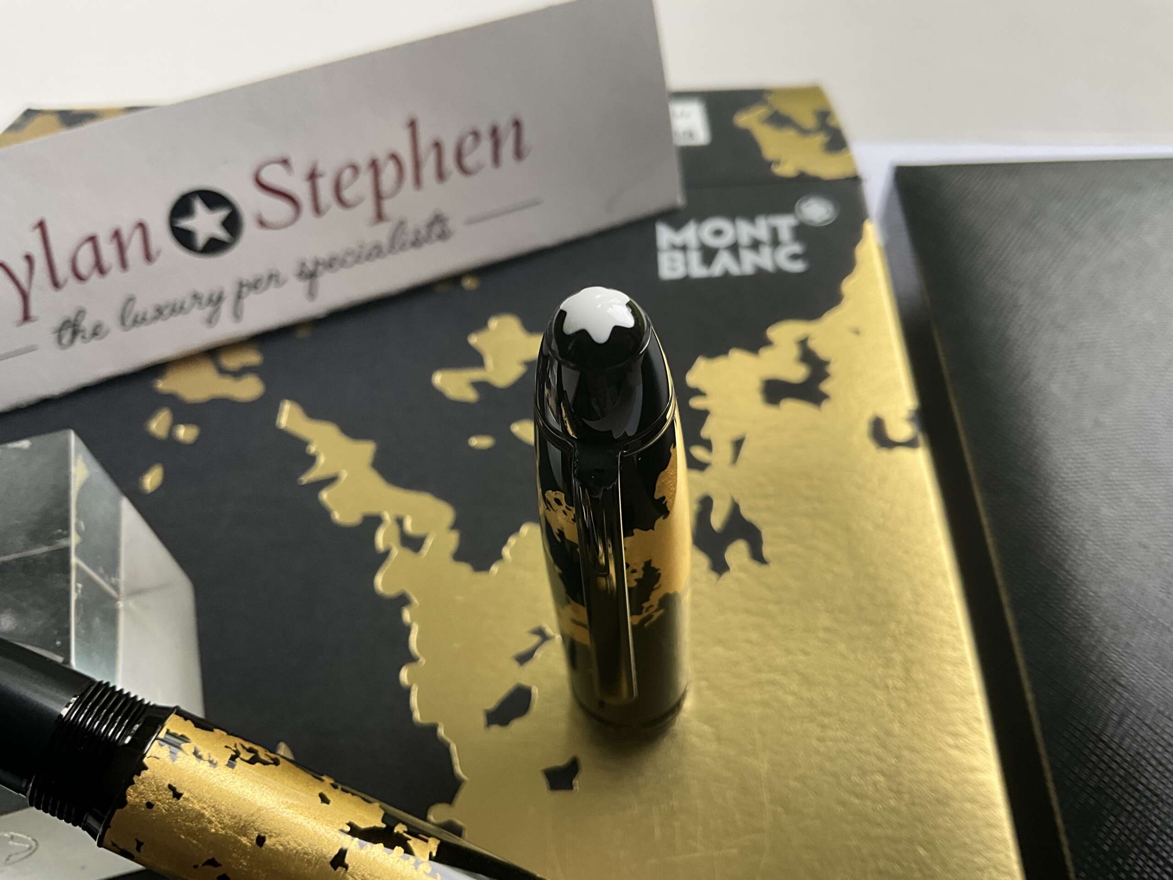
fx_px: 983
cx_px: 586
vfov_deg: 48.2
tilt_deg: -55.8
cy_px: 440
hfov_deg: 61.7
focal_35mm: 29
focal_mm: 3
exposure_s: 1/122
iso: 40
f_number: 1.8
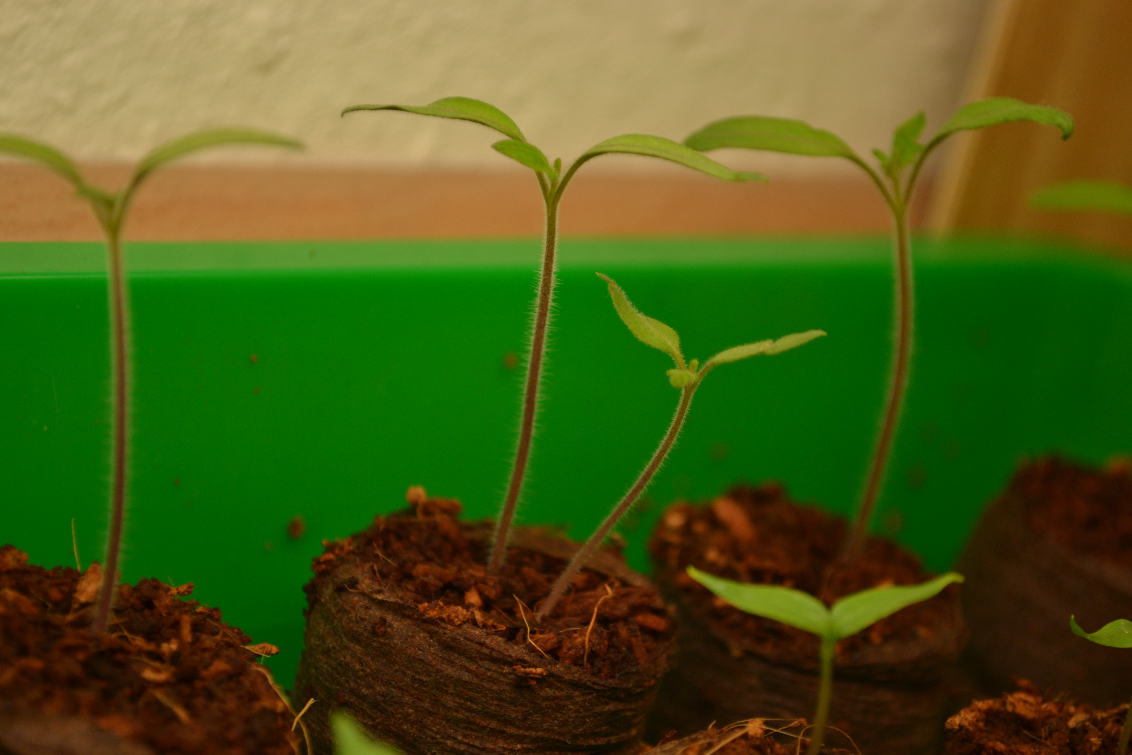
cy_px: 378
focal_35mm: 82
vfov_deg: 16.6
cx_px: 566
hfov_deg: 24.6
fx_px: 2594
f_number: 5.6
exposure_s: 1/125
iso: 200
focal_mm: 55
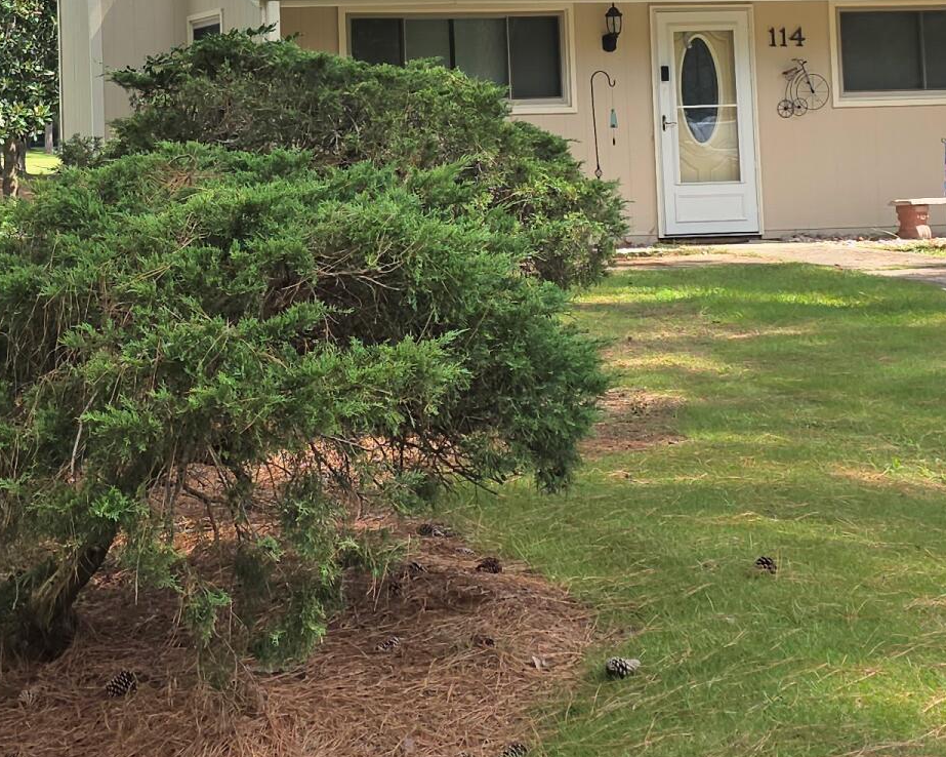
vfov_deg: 20.4
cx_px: 84
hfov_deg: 25.2
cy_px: 29
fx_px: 2043
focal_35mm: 73
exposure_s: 1/278
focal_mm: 6.3
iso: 12
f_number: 1.7
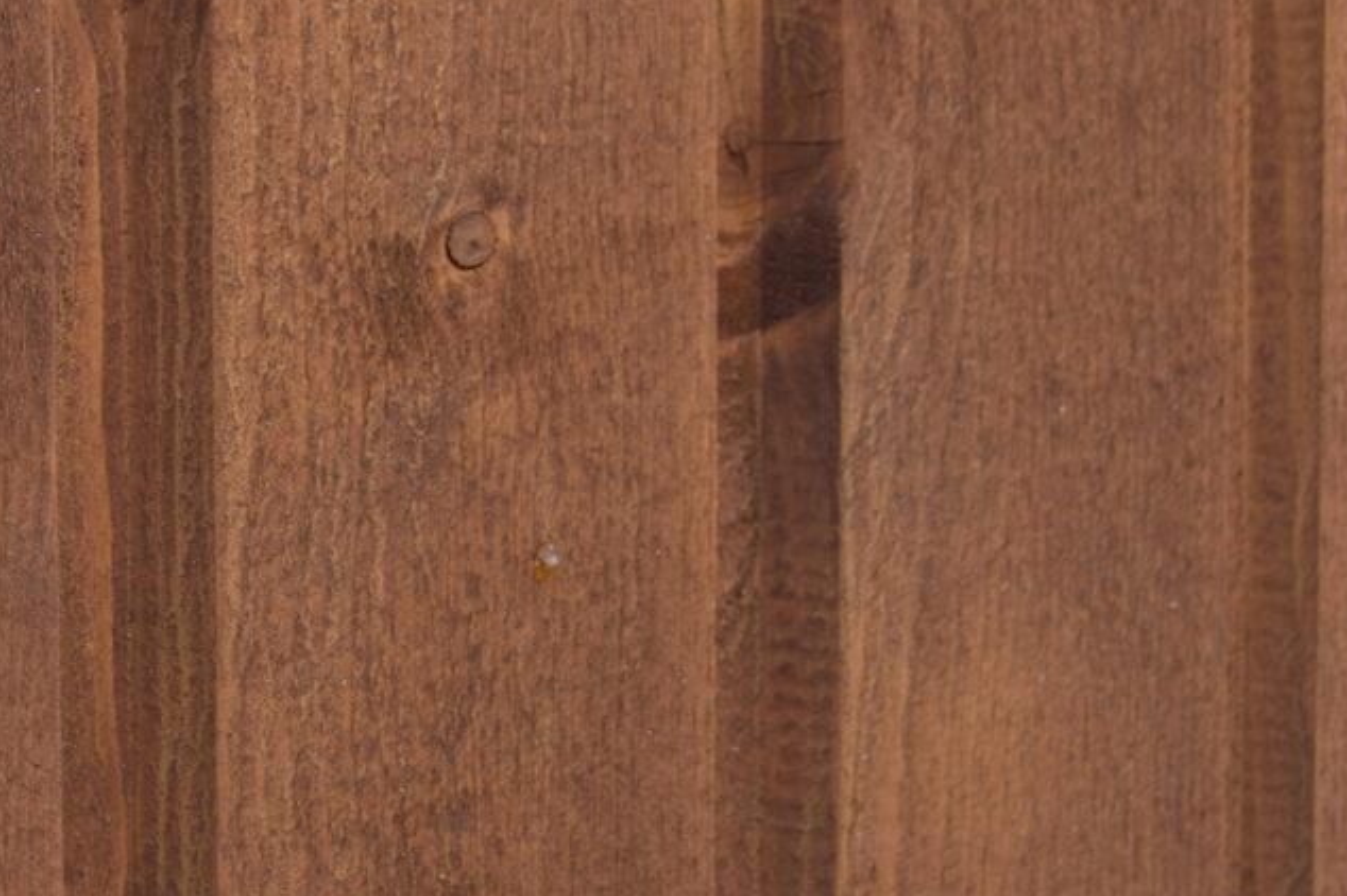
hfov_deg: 19.2
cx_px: -280
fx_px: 3740
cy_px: 221
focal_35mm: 100
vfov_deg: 13.6
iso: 100
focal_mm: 22
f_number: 3.8
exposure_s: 1/80
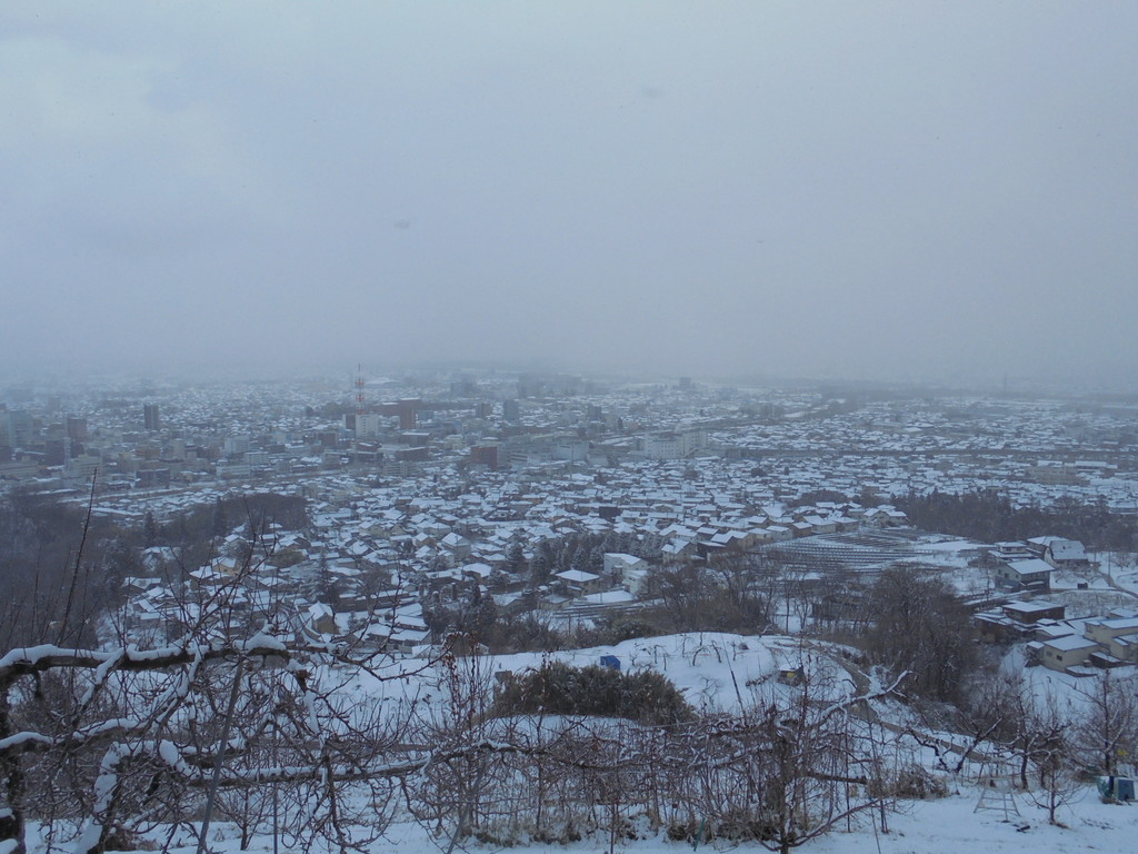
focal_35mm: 34
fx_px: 1118
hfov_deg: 54.0
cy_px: 427
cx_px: 569
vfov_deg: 41.8
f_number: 4
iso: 100
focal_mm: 6.1
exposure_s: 1/640
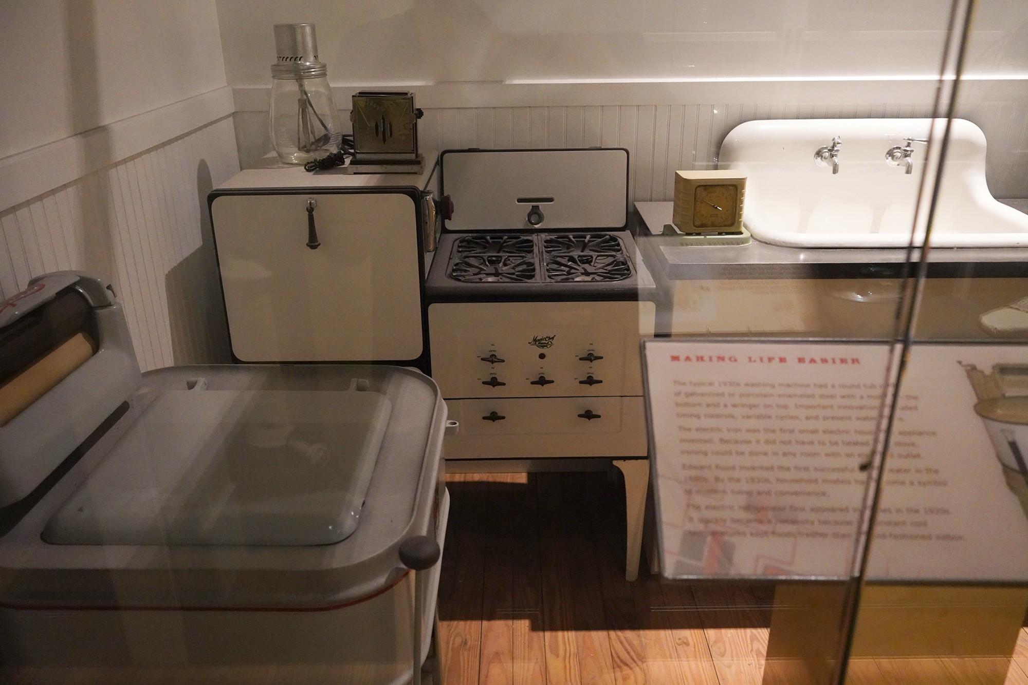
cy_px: 342
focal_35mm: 28
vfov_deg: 46.4
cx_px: 514
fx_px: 800
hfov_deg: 65.5
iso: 8000
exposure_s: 1/100
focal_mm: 28
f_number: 4.5
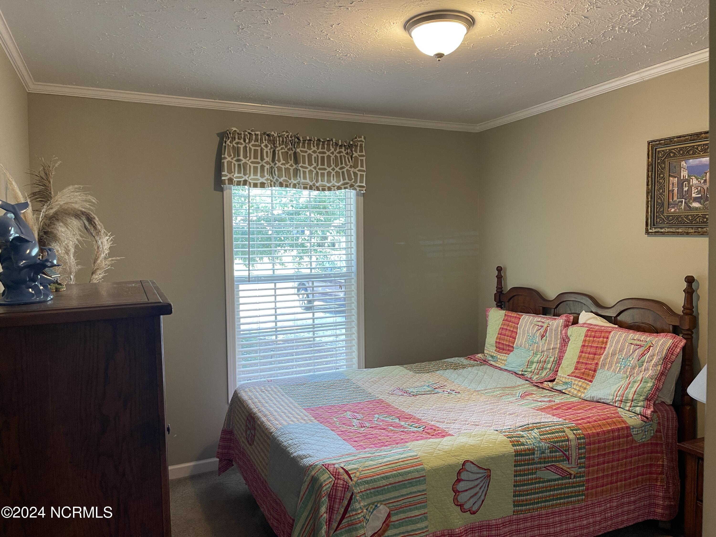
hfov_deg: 69.4
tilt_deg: -3.2
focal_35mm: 25
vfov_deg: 54.9
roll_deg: +0.6
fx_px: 517
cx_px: 358
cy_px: 268
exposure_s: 1/60
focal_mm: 5.1
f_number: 1.6
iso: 100
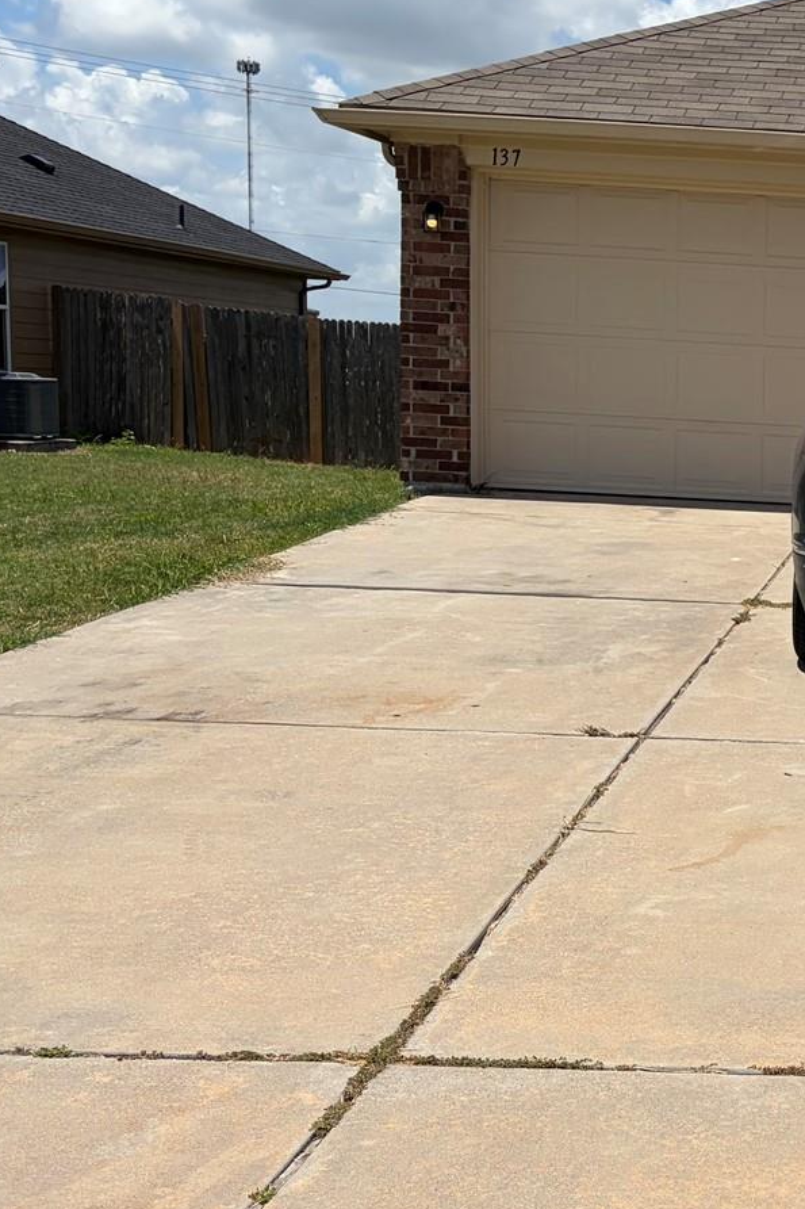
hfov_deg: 19.6
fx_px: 2080
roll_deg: -3.4
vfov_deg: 32.4
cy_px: 676
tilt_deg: -7.8
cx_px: 1131
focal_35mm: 62
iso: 50
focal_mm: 5.96
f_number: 1.6
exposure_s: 1/6993
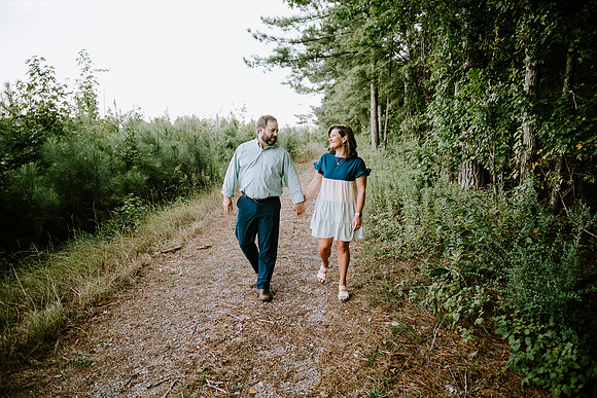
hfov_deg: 73.7
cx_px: 298
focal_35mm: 24
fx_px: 398
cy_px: 199
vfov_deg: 53.2
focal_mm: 24
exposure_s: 1/320
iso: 320
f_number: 2.2
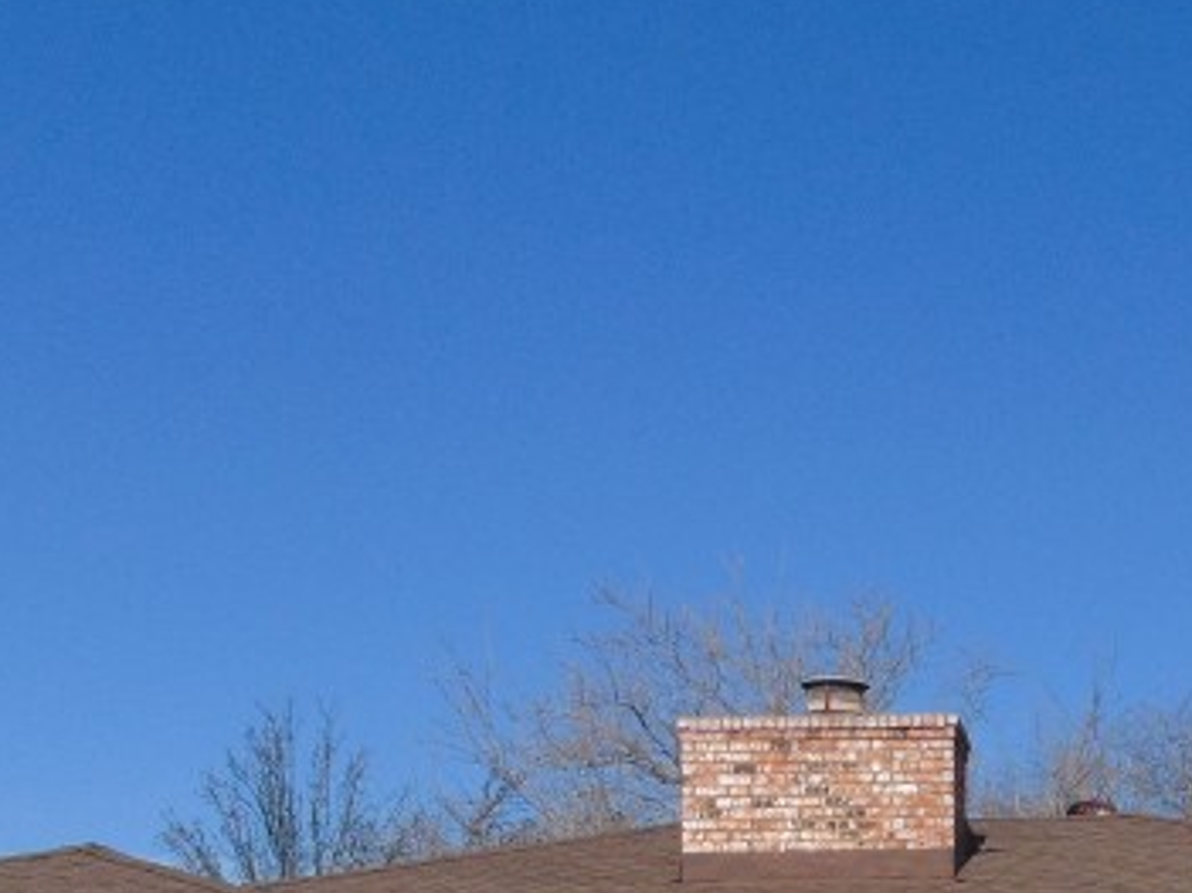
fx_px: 2513
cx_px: 907
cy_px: 1093
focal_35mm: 73
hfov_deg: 26.3
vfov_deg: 19.0
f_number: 7.7
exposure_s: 1/400
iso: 80
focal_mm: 4.5
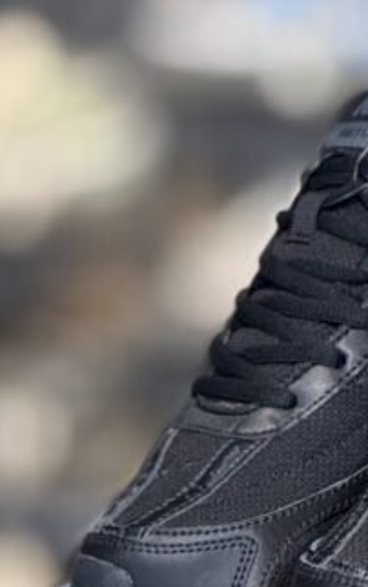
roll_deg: -1.3
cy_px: 583
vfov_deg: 5.2
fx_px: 6466
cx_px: 623
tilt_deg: -7.7
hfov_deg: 3.2
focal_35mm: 404
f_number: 2.8
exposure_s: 1/100
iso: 320
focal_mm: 15.66
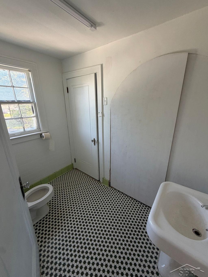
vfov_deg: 102.1
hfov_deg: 85.7
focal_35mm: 14
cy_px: 138
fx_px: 112
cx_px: 104
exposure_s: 1/121
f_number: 2.2
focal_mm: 2.22
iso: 125
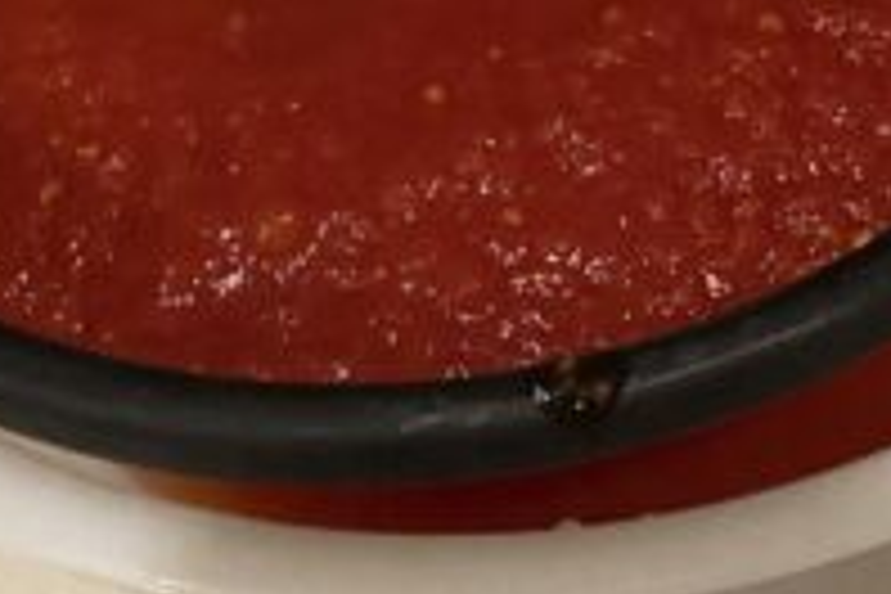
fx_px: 2252
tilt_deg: -51.7
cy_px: 40
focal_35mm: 91
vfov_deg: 14.8
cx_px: 749
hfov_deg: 22.0
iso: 640
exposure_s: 1/25
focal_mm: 4.25
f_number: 1.8
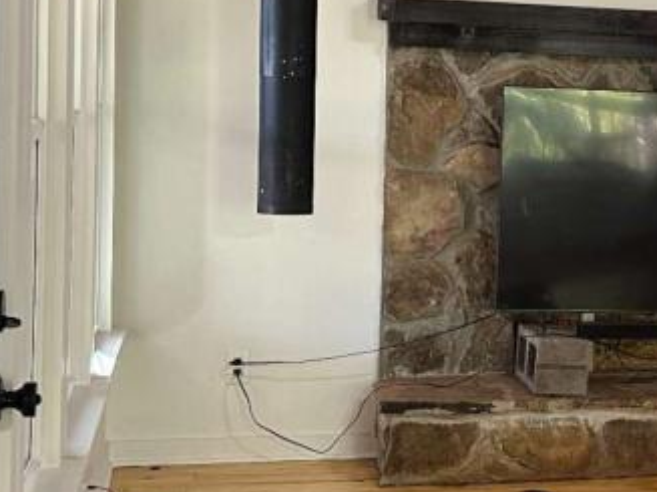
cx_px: 669
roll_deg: -1.8
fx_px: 1670
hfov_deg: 21.4
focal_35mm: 88
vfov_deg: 16.8
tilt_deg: -2.8
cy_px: 201
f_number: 1.78
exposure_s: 1/60
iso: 320
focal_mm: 6.86
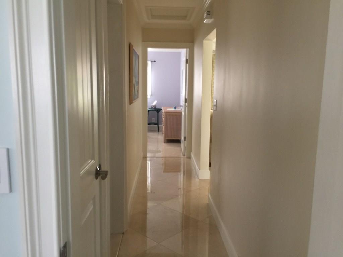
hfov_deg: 61.7
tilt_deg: -8.2
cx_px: 172
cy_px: 128
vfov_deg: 48.2
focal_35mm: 29
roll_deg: -2.7
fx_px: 287
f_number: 2.2
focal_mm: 4.15
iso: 40
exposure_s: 1/15
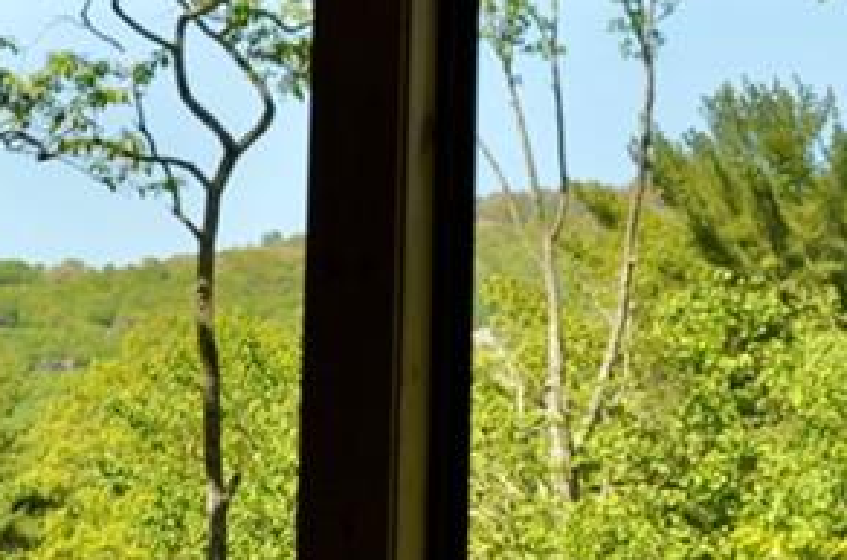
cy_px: 1
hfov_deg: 14.4
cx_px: 1082
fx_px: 3215
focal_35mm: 137
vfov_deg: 9.9
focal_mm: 26
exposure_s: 1/125
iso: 200
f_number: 11
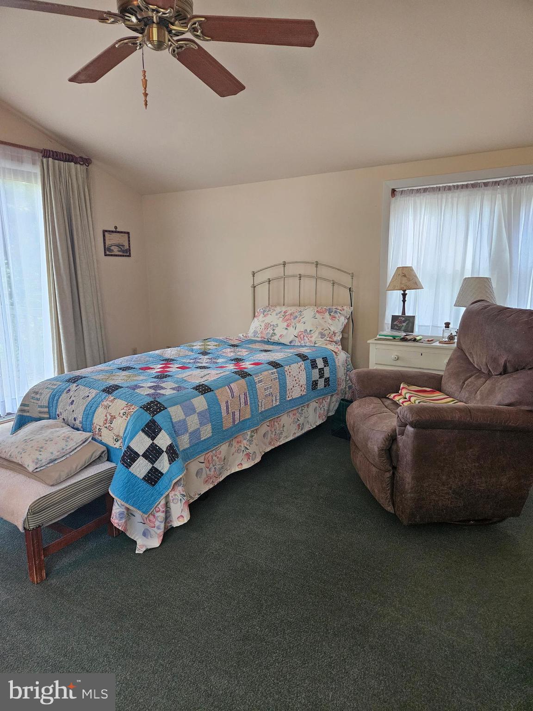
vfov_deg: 73.9
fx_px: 472
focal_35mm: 23
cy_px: 356
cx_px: 266
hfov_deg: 58.9
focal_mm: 5.4
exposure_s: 1/170
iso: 500
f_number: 1.8
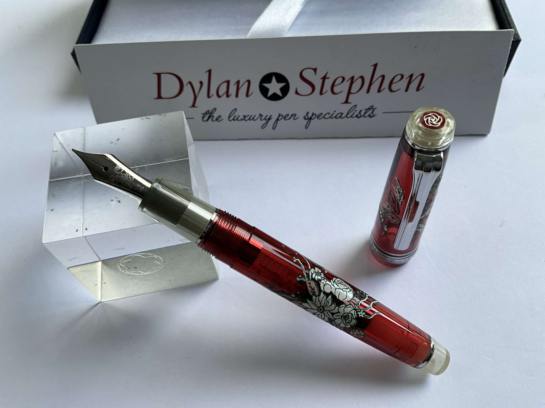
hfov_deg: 61.7
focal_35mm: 29
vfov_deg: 48.2
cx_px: 272
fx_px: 457
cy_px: 204
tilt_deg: -57.5
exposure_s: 1/122
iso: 25
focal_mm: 3
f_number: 1.8
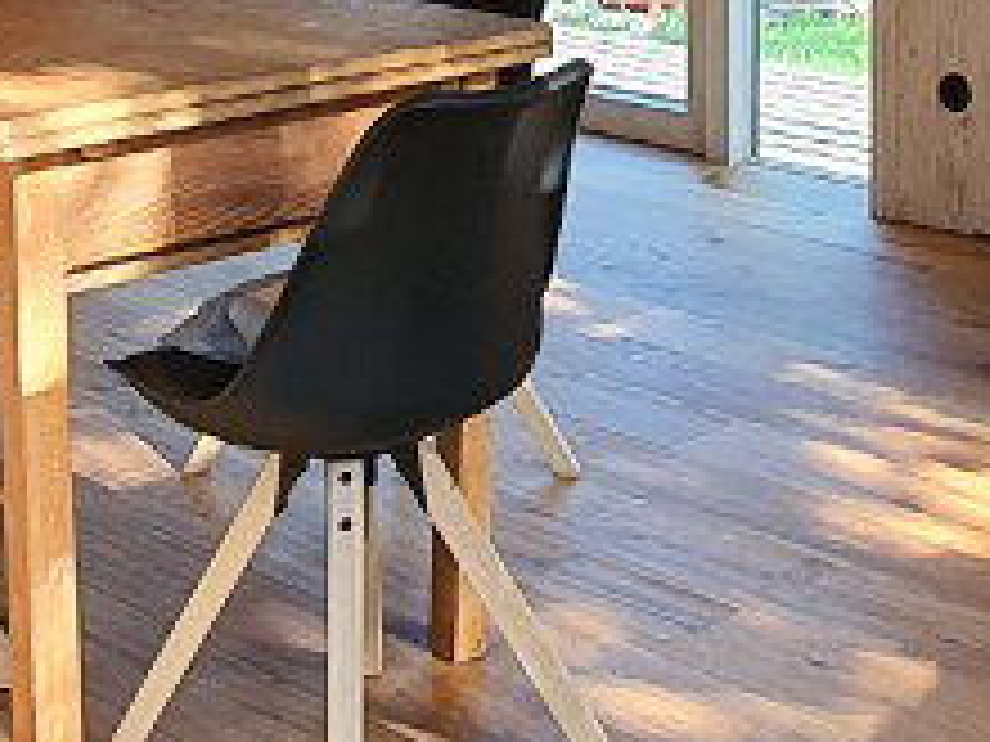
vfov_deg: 16.5
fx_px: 2431
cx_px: 688
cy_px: -180
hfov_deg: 22.9
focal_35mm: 85
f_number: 2.2
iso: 50
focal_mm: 1.8
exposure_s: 1/50
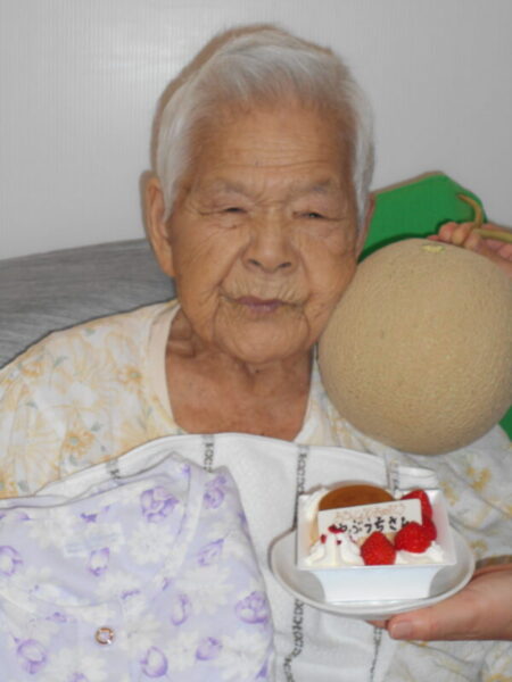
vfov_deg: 29.4
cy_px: 341
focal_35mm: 66
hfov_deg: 22.3
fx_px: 1302
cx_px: 256
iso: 200
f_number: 5.3
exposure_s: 1/60
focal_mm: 11.6
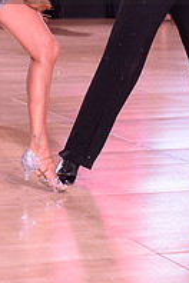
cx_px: 114
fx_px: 1520
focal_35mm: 193
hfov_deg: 7.1
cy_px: -43
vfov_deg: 10.5
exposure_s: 1/250
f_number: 4.5
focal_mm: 66
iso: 2000
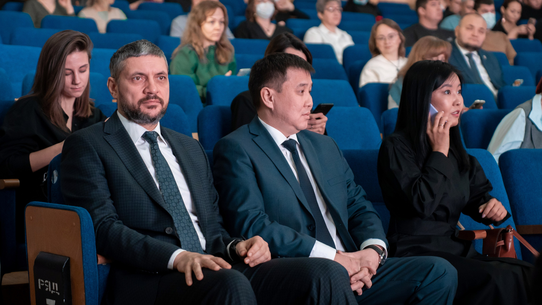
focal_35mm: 91
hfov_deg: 23.5
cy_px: 135
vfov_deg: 13.4
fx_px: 1301
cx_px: 267
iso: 4000
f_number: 3.5
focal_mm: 75
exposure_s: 1/100
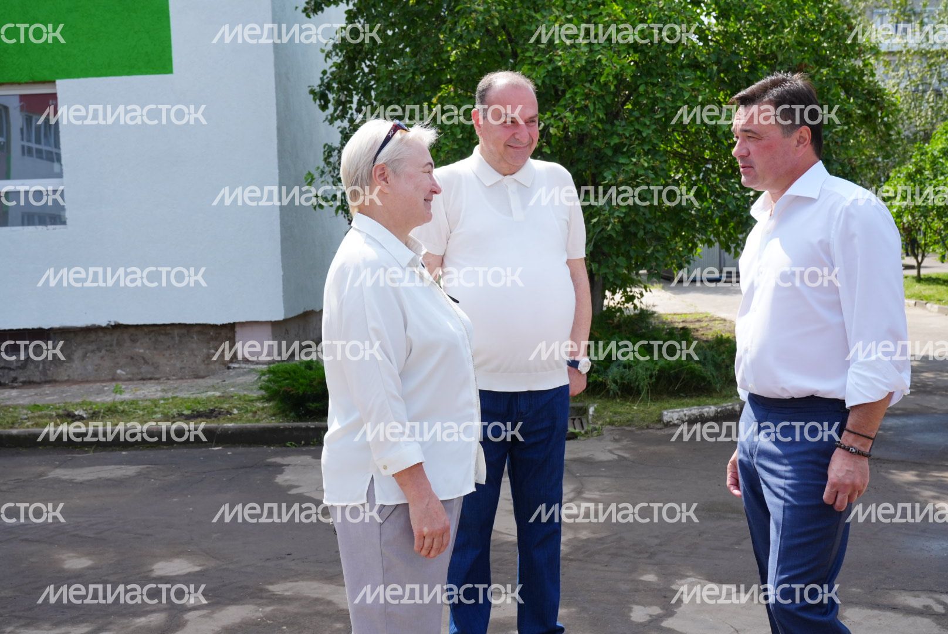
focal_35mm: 39
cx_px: 474
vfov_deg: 34.3
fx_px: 1028
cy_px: 317
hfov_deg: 49.5
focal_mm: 39
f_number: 8
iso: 640
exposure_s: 1/800
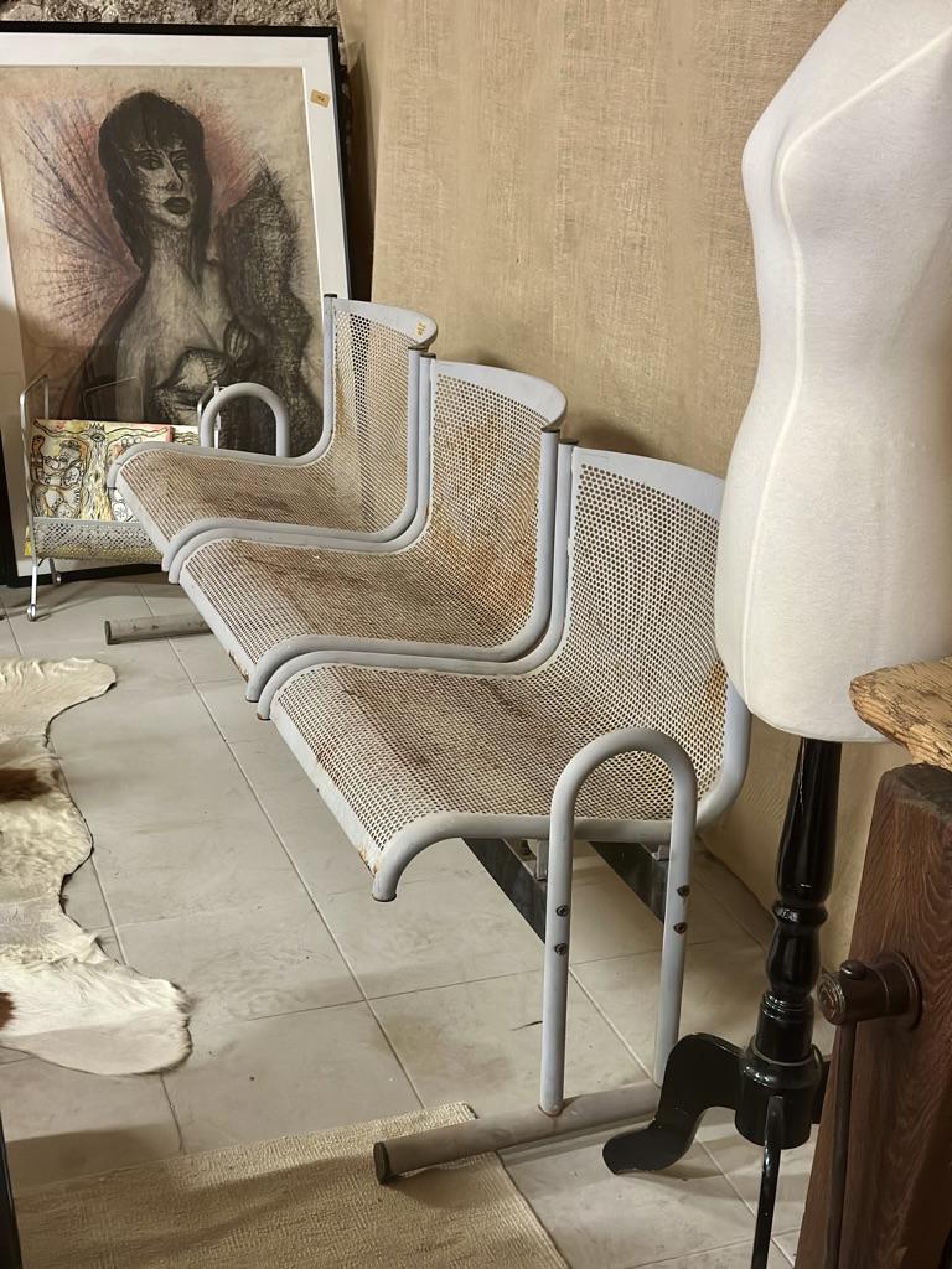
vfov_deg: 39.7
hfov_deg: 30.3
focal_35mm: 48
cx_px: 476
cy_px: 634
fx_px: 1760
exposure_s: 1/33
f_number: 1.78
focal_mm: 6.86
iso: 640
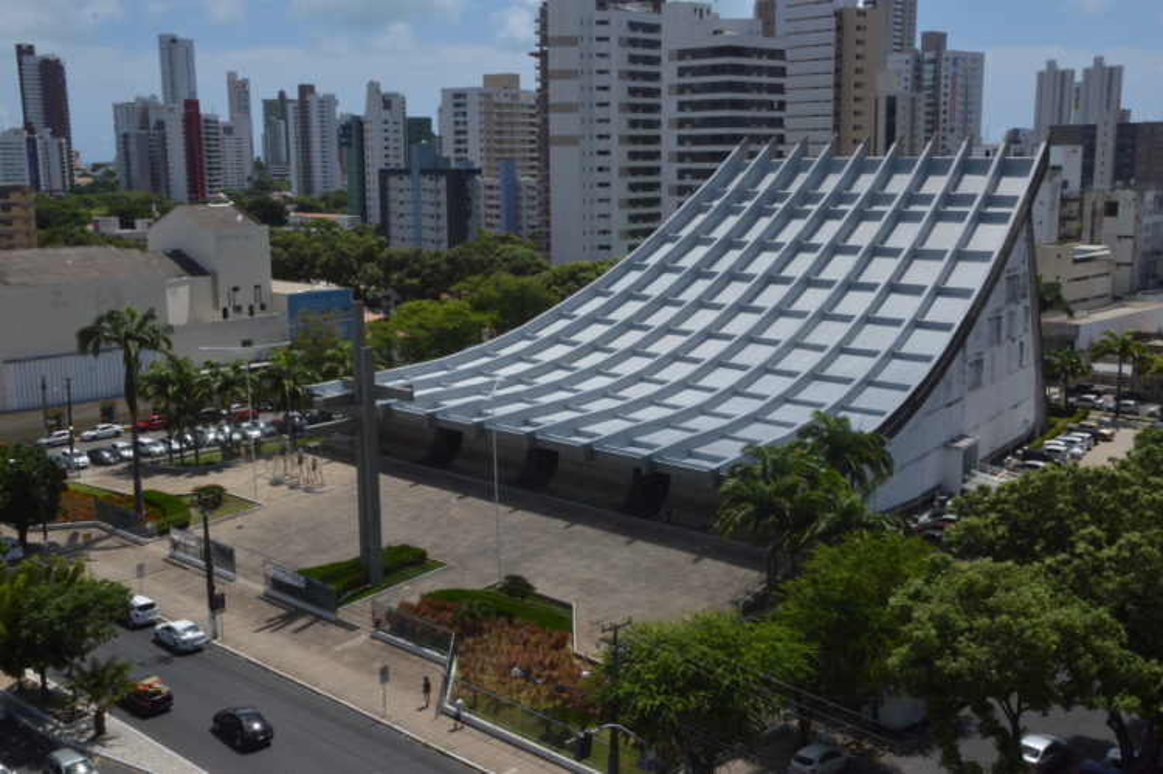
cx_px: 582
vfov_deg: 34.2
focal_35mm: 39
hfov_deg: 49.6
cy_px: 387
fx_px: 1259
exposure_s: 1/250
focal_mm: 26
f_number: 25
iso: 400
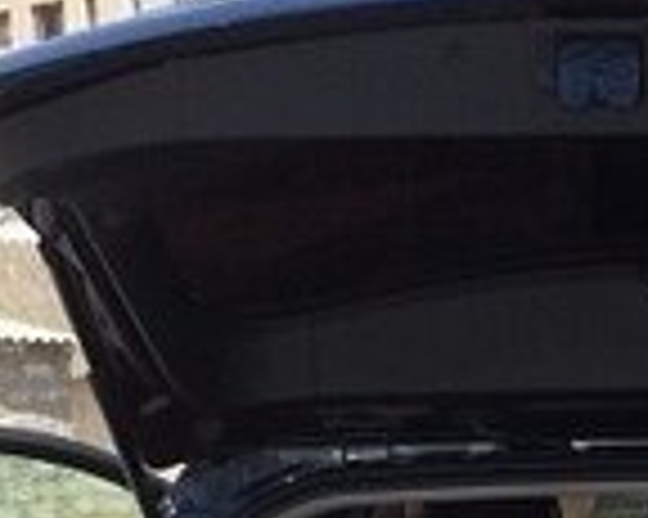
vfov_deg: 11.2
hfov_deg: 14.5
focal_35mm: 130
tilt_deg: -9.9
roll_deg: +0.1
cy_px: 849
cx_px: 684
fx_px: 2491
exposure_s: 1/1208
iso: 32
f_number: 2.2
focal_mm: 4.15
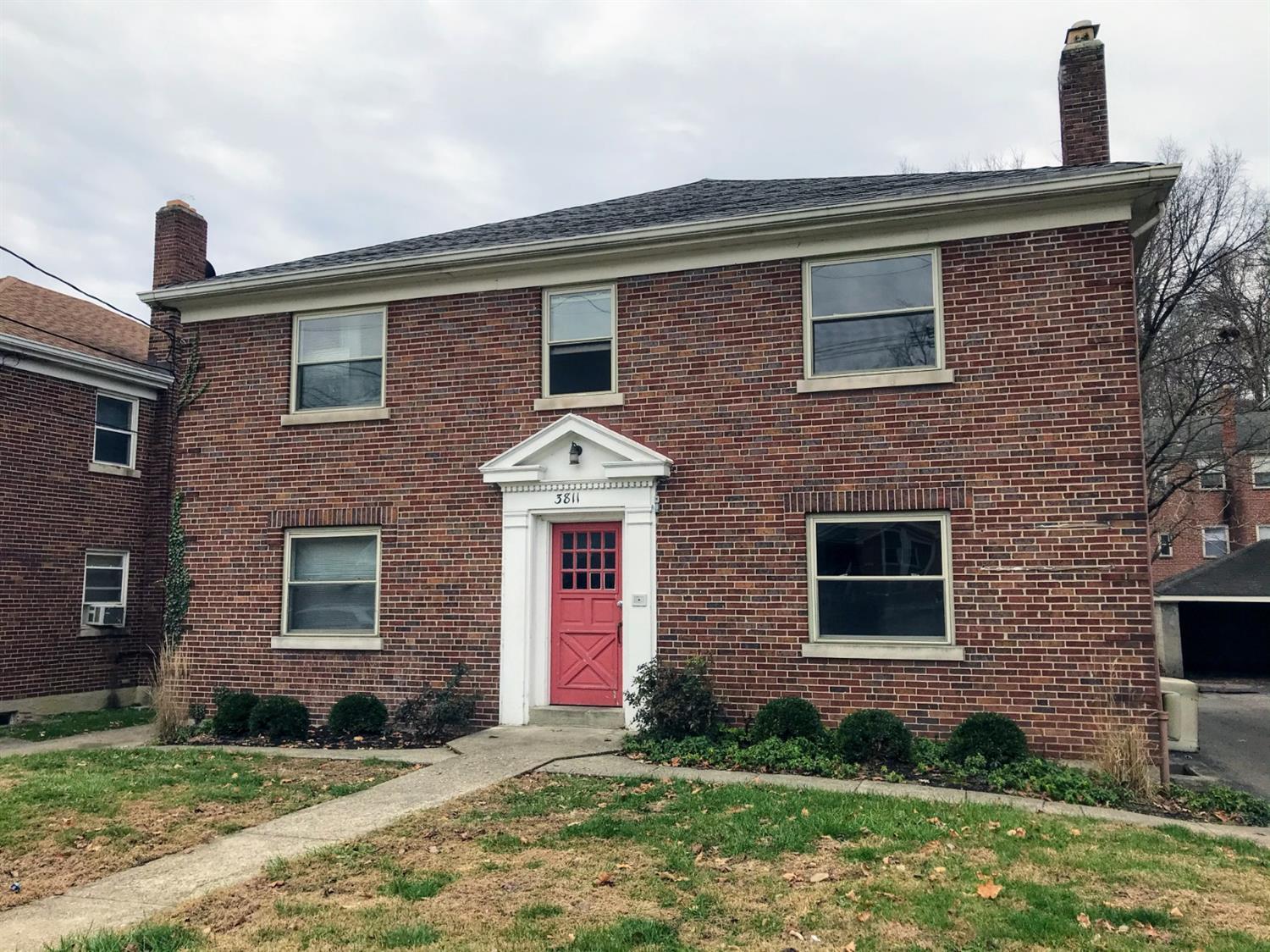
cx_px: 635
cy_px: 476
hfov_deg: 63.5
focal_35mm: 28
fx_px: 1027
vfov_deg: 49.7
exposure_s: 1/535
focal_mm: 3.99
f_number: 1.8
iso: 20
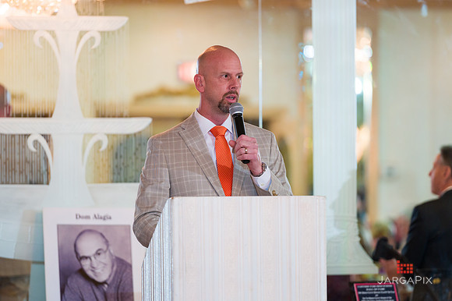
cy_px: 147
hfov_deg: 9.7
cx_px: 221
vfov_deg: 6.4
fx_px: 2674
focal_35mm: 213
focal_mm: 200
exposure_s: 1/200
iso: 1250
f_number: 3.2
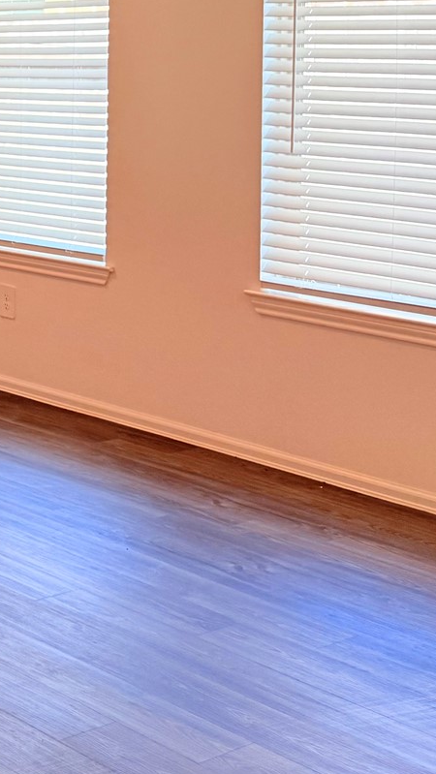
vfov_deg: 30.3
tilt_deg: -1.7
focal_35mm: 67
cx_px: -464
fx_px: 1376
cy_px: 104
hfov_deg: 14.6
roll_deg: -0.1
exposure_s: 1/215
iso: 200
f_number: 1.78
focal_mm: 6.76
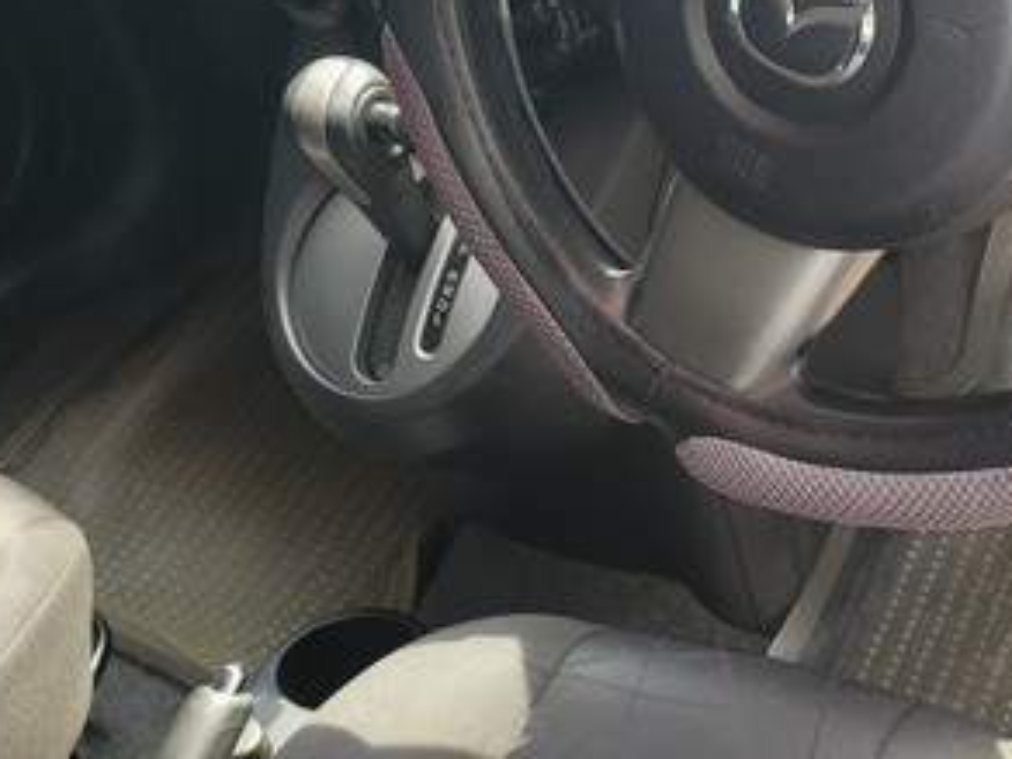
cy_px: 204
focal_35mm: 57
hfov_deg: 33.0
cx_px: 787
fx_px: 1666
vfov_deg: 25.4
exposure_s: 1/50
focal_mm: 4.3
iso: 50
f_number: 2.4
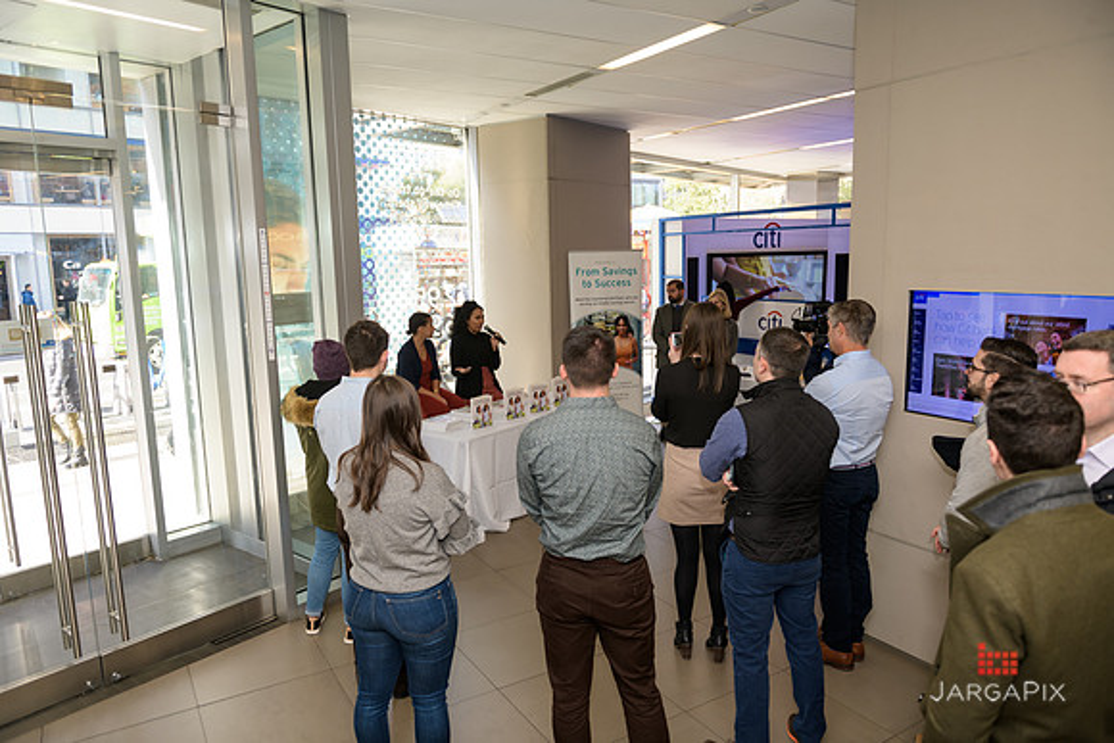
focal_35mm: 24
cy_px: 372
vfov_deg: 53.2
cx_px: 557
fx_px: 743
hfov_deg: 73.7
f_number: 3.2
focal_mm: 24
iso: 200
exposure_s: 1/125
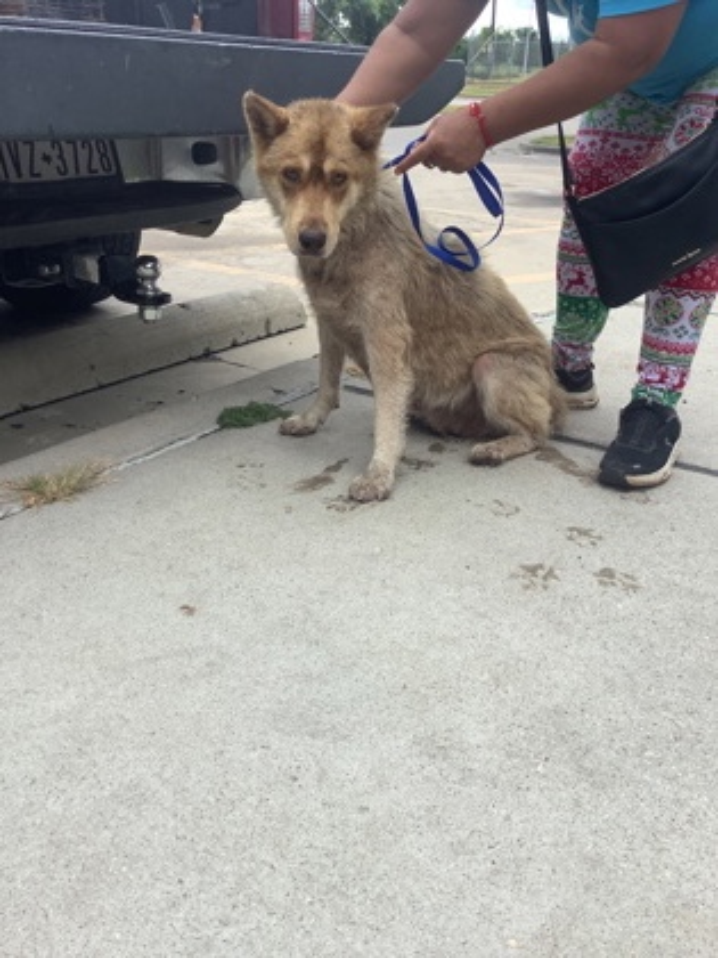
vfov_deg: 58.4
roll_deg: -1.2
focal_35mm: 31
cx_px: 359
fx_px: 857
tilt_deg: -24.2
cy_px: 479
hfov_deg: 45.4
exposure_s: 1/232
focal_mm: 3.3
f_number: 2.4
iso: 25
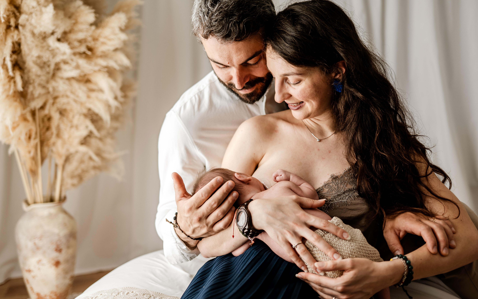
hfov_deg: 44.4
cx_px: 230
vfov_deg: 28.6
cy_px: 152
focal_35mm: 45
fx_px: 586
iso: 200
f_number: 2
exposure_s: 1/250
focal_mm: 40
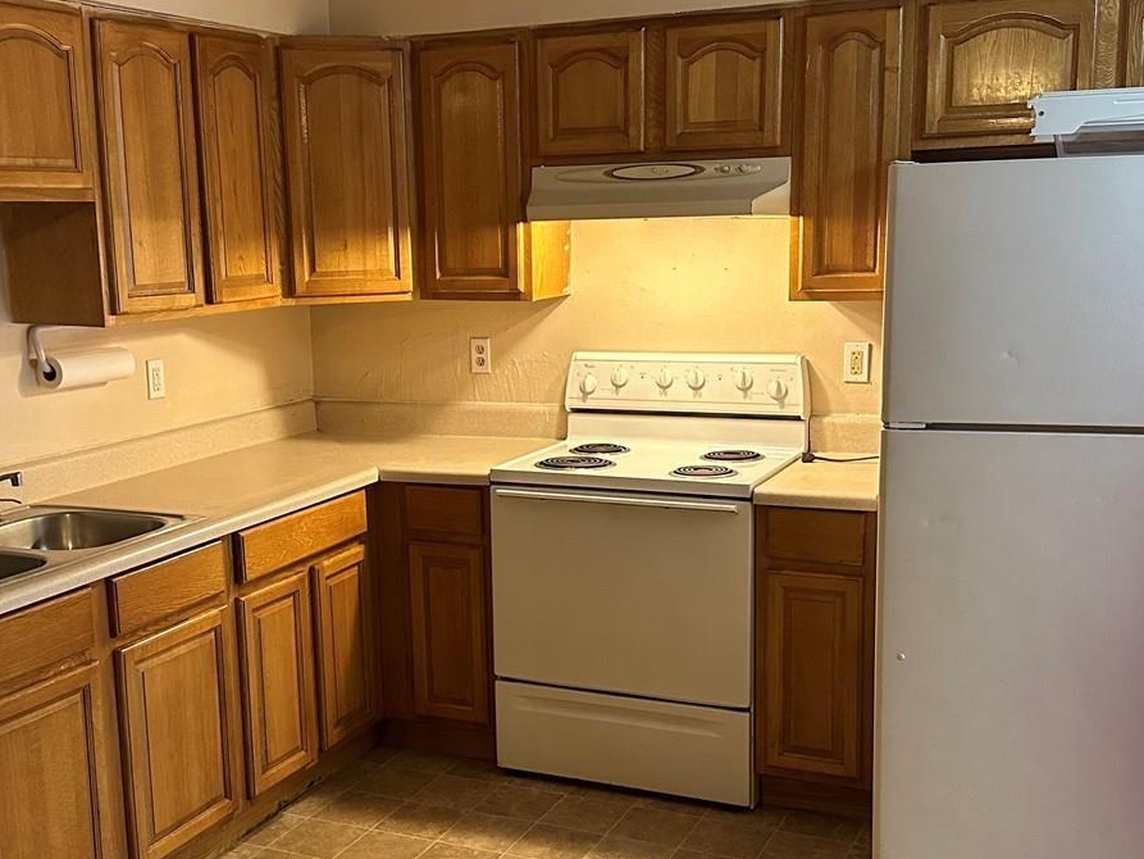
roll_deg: +1.2
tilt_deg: -11.2
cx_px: 507
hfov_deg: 43.8
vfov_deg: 33.6
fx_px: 1421
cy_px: 483
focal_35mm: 43
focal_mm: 6.86
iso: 500
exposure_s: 1/60
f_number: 1.78
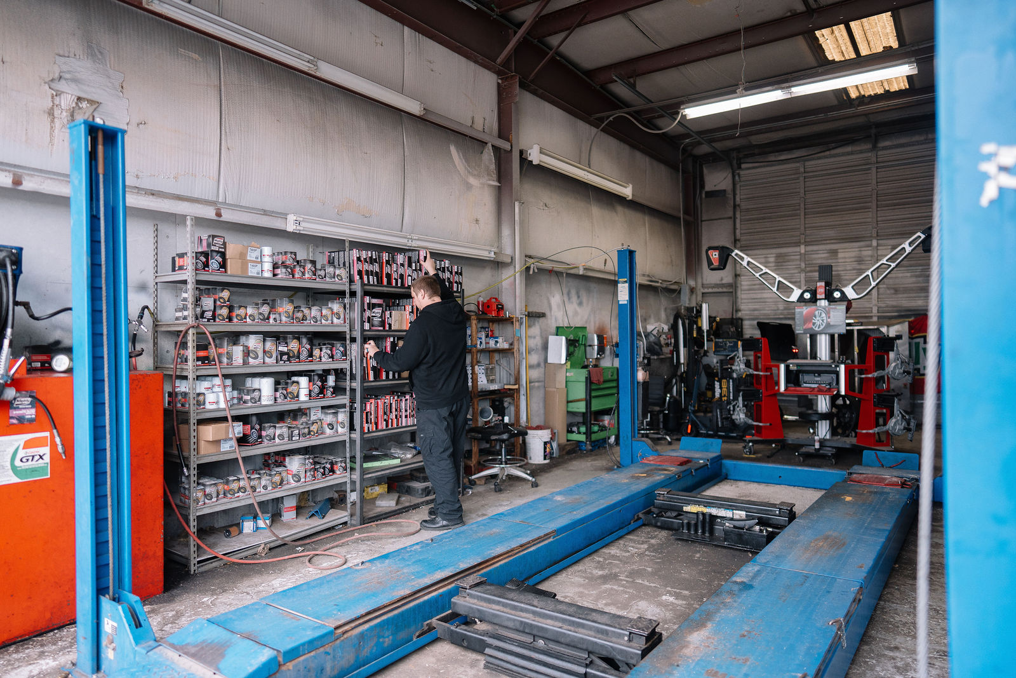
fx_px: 677
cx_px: 508
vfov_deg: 53.1
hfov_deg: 73.7
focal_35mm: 24
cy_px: 339
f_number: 1.4
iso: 800
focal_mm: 24
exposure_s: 1/640
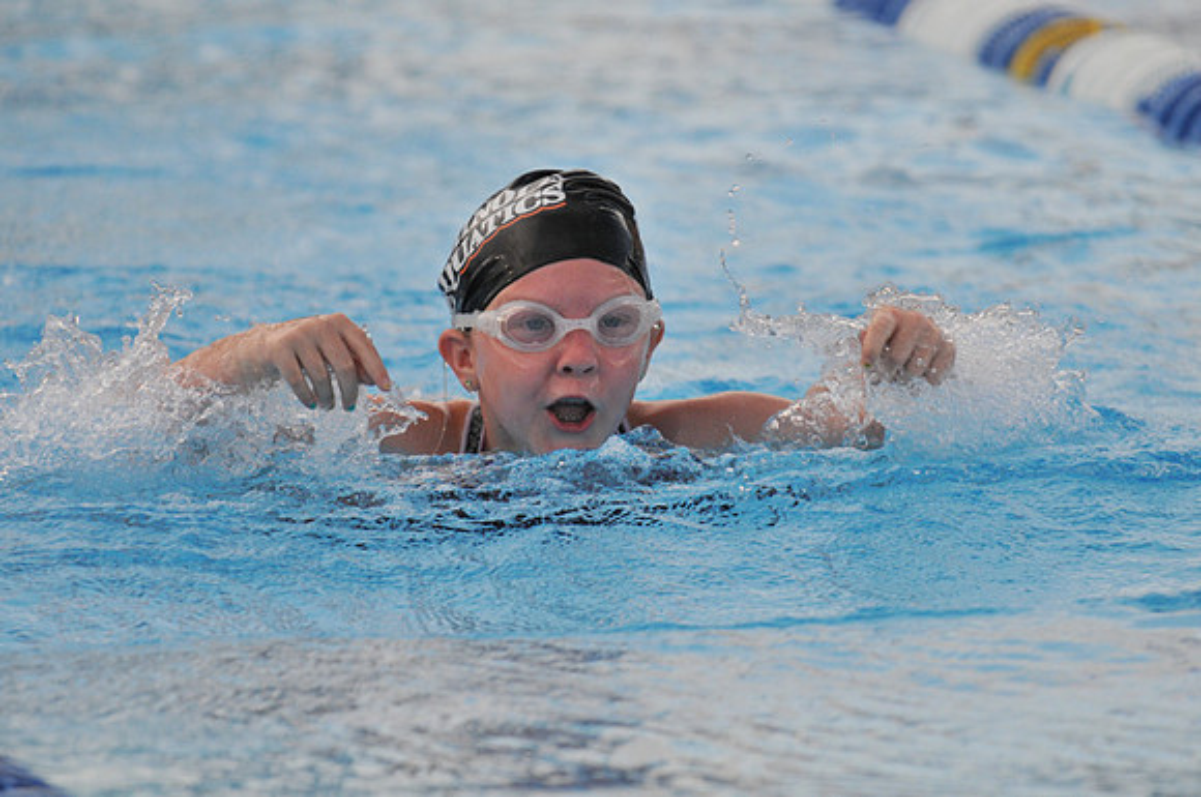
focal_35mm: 600
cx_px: 600
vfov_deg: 2.3
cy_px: 398
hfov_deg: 3.4
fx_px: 19989
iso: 800
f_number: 5.6
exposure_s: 1/1250
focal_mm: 400
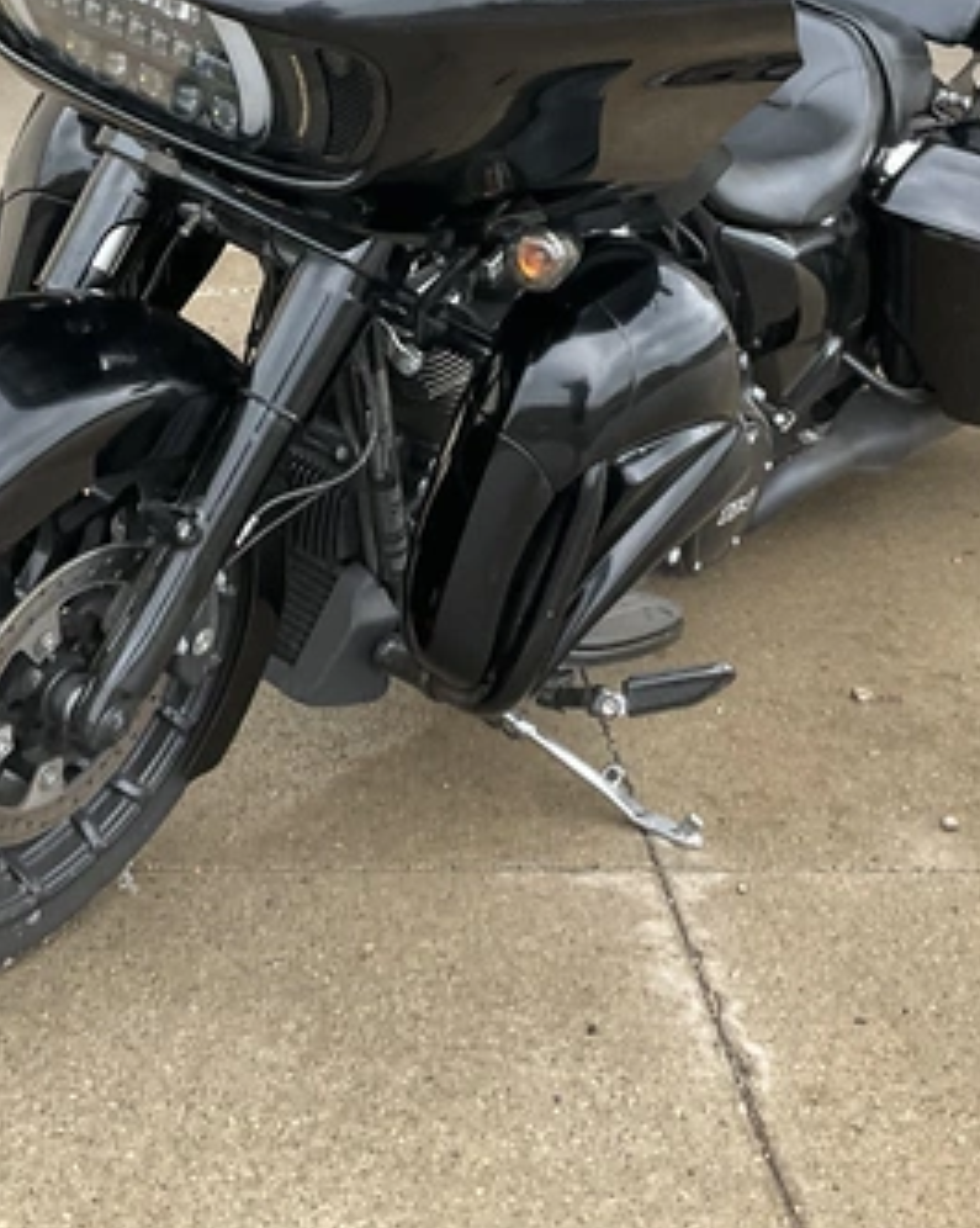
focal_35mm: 64
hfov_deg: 23.7
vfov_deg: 29.1
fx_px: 2324
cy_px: 279
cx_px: 314
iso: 64
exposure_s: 1/120
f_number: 1.8
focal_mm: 3
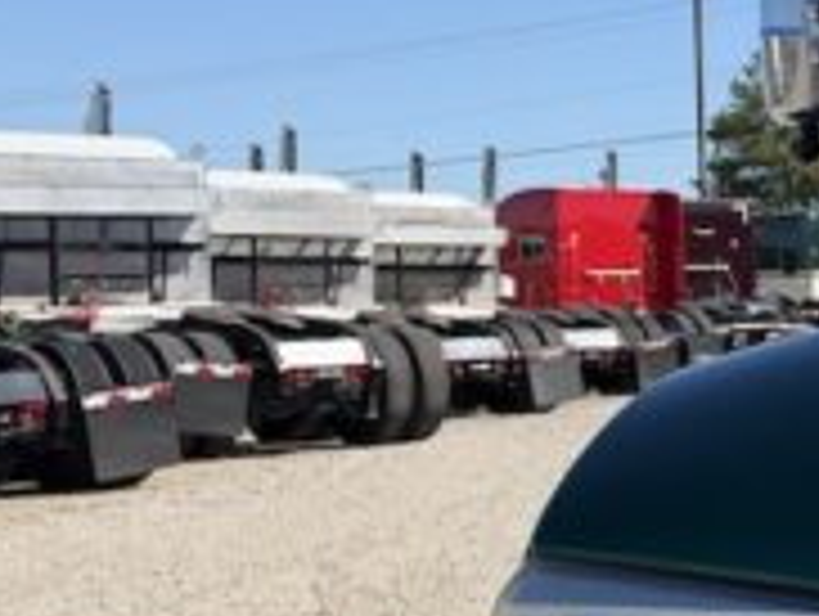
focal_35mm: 101
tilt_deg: -2.5
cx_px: 1629
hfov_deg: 15.5
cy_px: 382
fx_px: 2393
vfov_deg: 14.7
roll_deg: +1.6
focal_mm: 6.93
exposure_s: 1/3226
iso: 64
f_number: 1.8
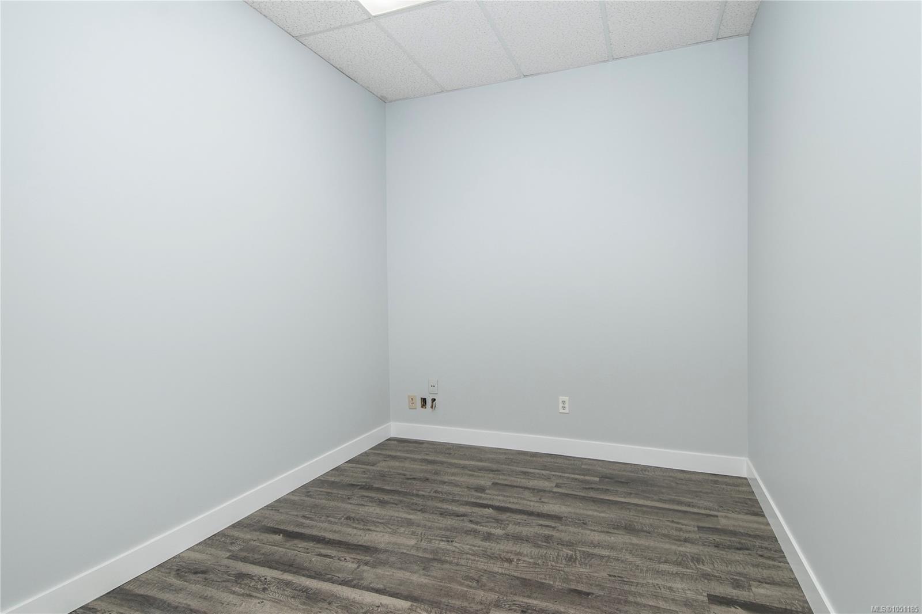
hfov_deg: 90.0
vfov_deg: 67.4
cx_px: 461
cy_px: 307
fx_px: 461
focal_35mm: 18
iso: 320
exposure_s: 1/13
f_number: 8
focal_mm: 12
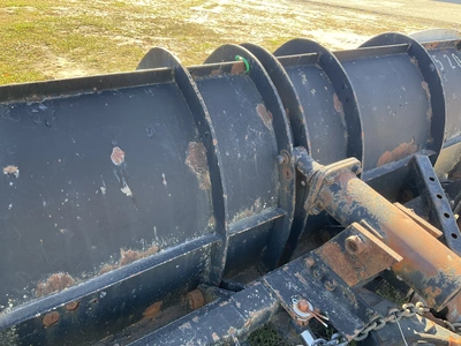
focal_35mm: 29
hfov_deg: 61.7
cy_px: 173
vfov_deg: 48.2
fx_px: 386
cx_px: 230
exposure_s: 1/125
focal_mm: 3
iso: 32
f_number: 1.8
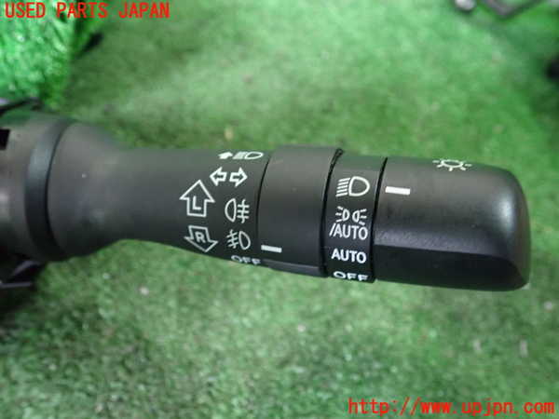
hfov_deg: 60.0
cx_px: 280
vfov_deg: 46.8
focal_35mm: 30
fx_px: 484
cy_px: 210
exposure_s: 1/25
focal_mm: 5.4
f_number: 2.3
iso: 800
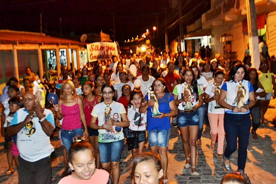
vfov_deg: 34.2
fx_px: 299
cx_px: 138
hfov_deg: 49.6
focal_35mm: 39
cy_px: 92
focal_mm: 26
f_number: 4.2
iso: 3200
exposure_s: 1/60
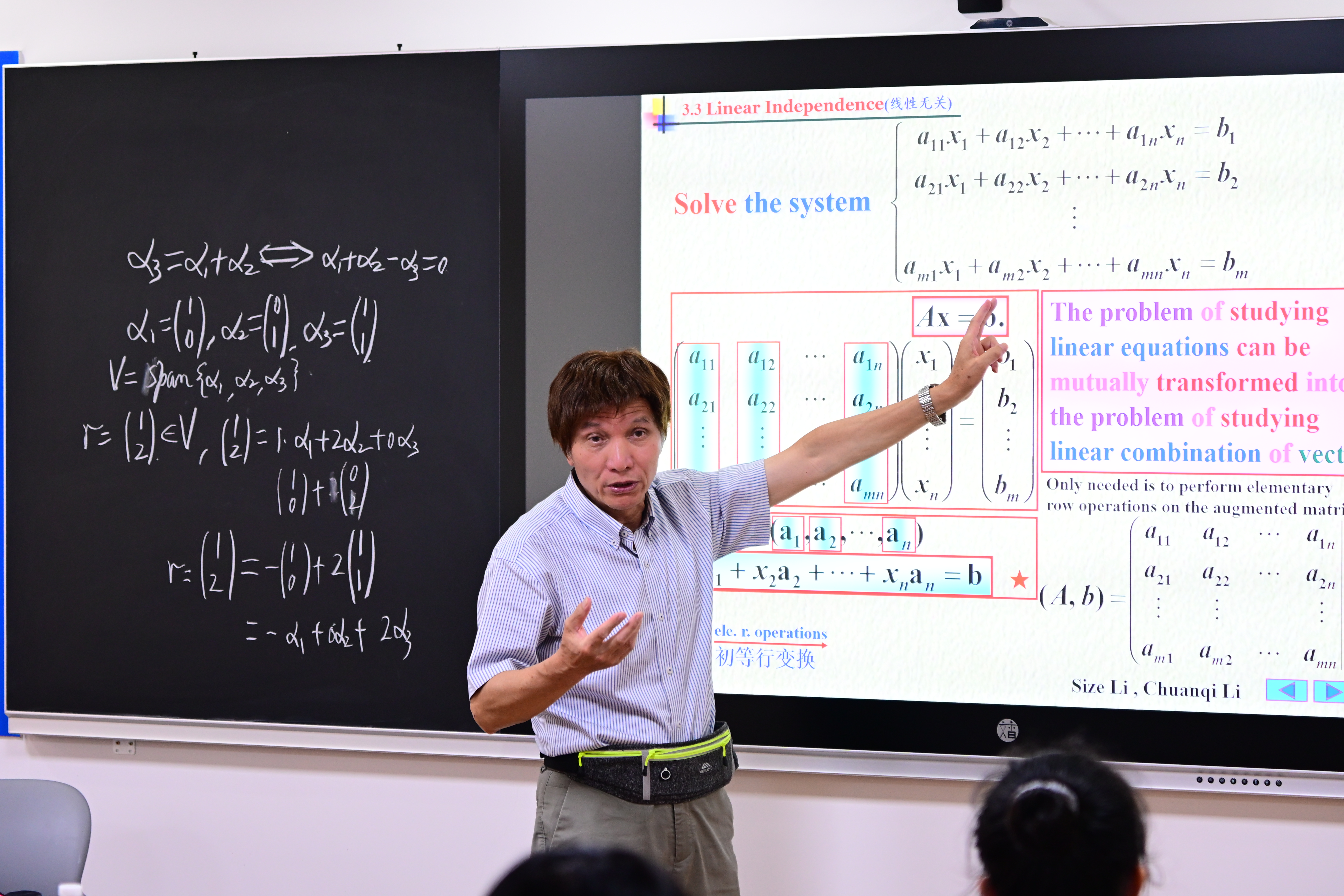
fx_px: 4200
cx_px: 672
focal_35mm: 112
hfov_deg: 18.2
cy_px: 448
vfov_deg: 12.2
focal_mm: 75
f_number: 2.8
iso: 1000
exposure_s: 1/160
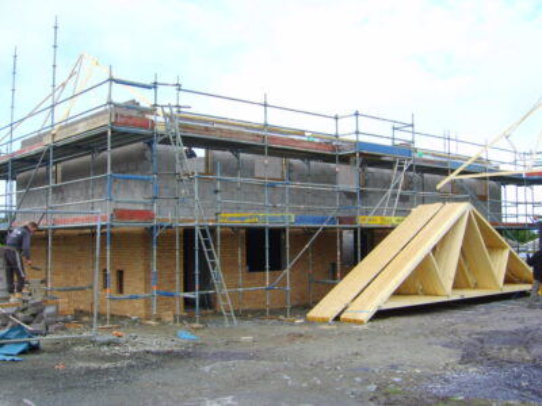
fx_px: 595
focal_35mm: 38
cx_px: 271
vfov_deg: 37.7
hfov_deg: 49.0
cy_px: 203
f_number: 6.4
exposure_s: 1/100
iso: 50
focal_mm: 7.8
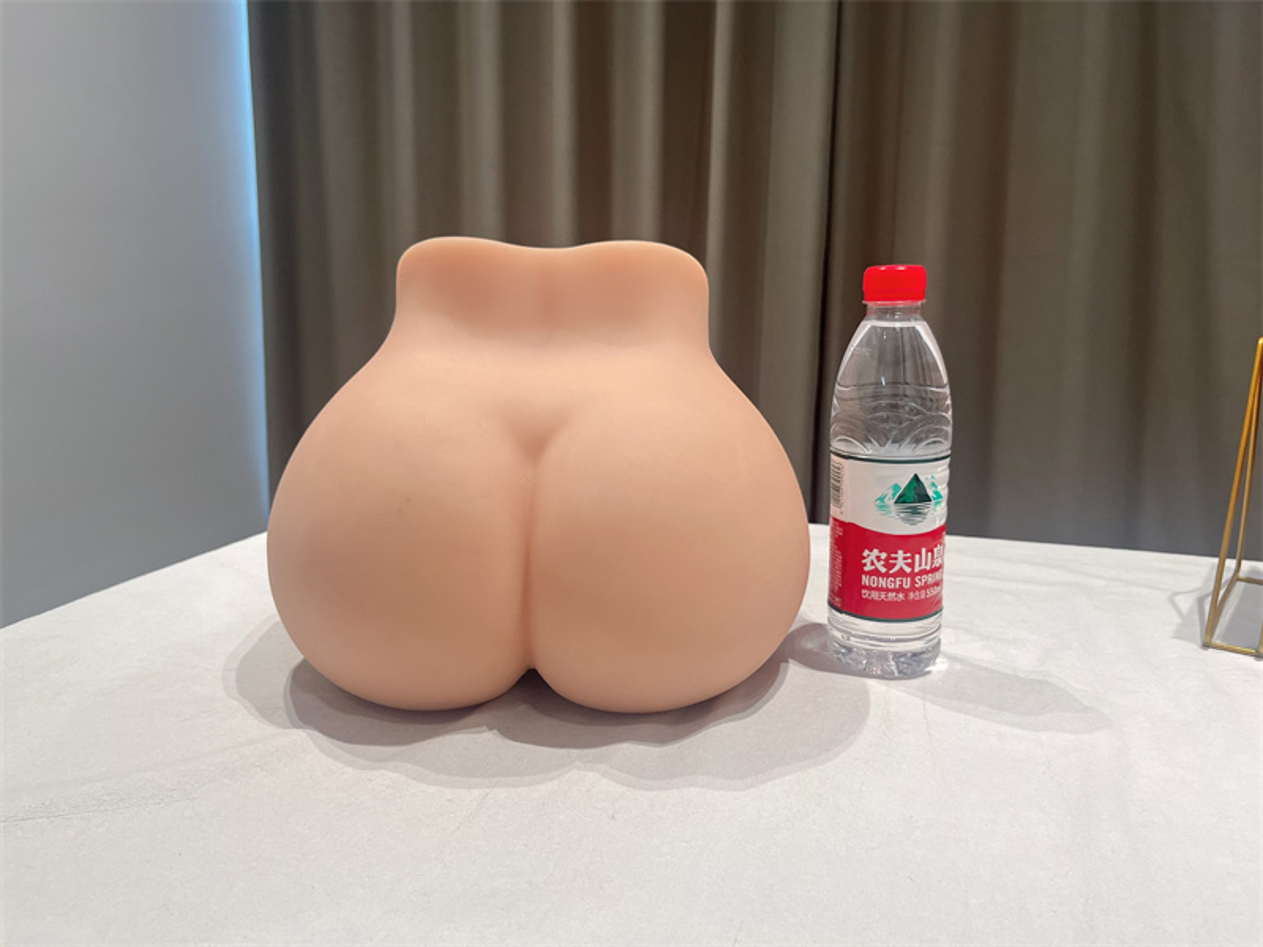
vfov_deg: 53.1
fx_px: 949
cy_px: 474
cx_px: 632
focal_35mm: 26
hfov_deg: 67.3
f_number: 1.6
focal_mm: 5.1
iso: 80
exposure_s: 1/100
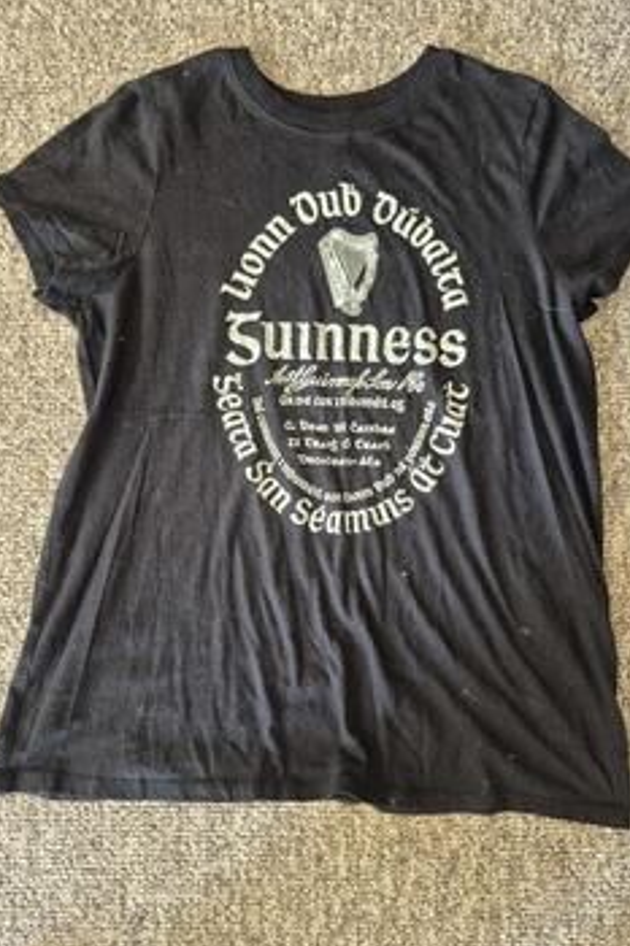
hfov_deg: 49.5
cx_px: 327
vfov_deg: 69.4
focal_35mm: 26
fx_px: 683
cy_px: 465
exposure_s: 1/120
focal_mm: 5.4
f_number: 1.8
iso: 500
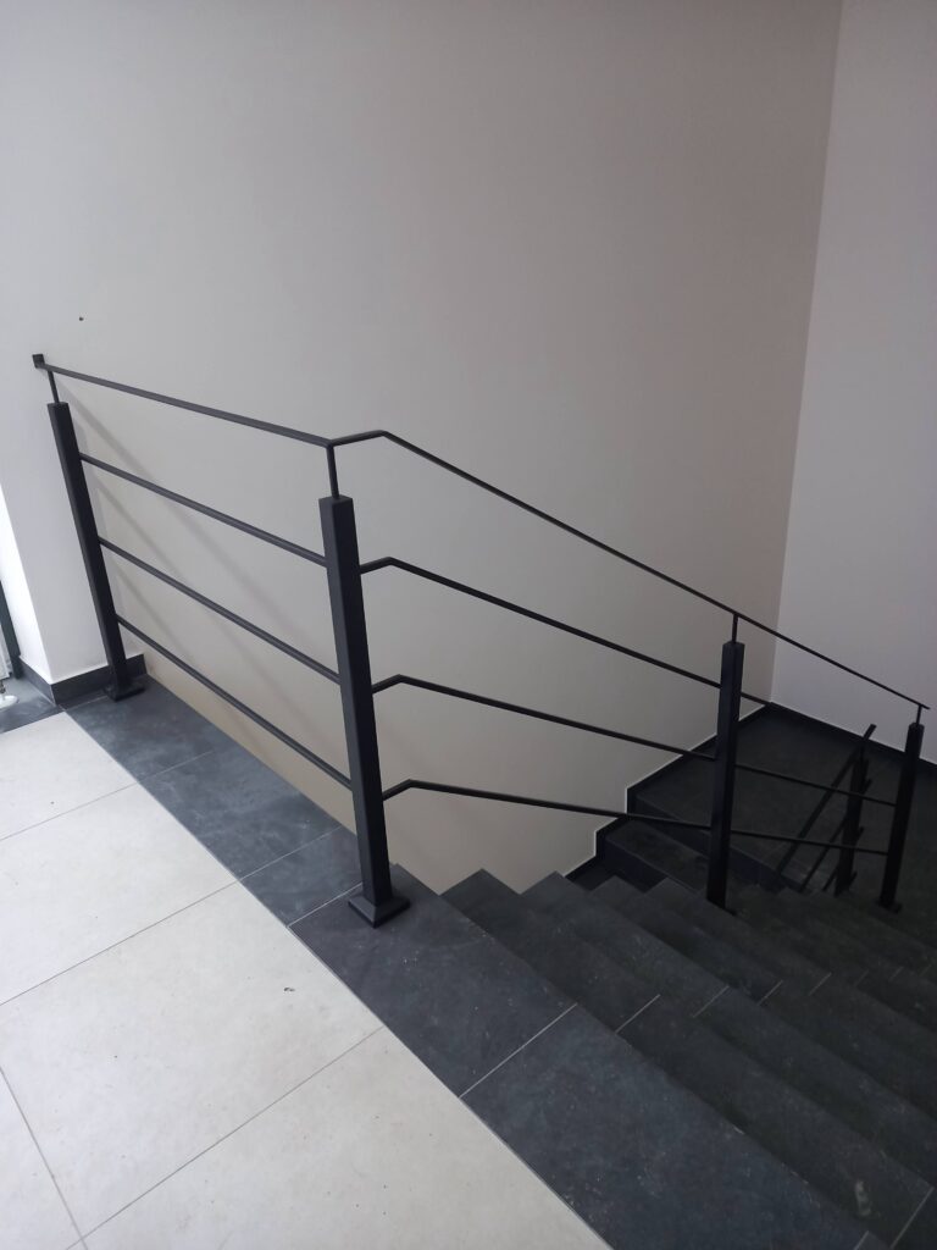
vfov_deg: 69.4
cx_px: 468
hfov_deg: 54.9
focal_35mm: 25
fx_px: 902
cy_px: 625
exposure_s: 1/33
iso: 250
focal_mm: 4.6
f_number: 2
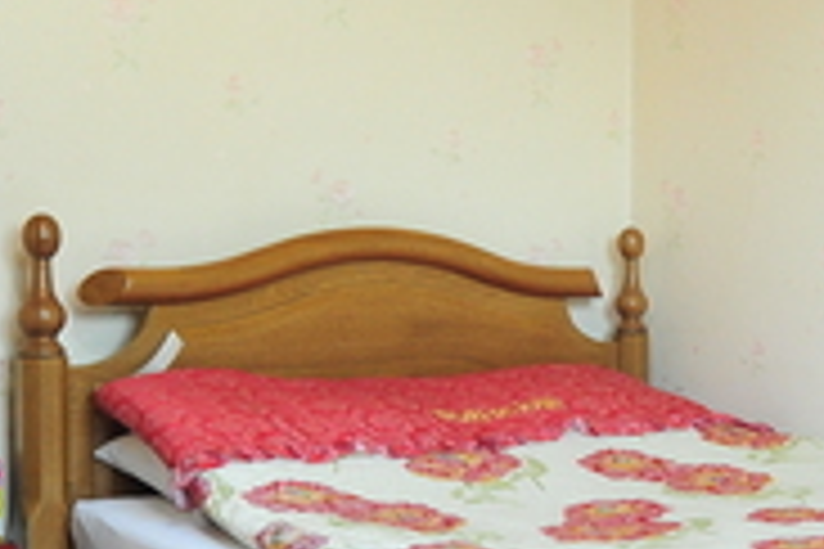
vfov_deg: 20.9
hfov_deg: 29.4
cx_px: 770
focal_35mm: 65
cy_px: 256
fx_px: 1488
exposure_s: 1/80
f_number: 4
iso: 1600
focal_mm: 17
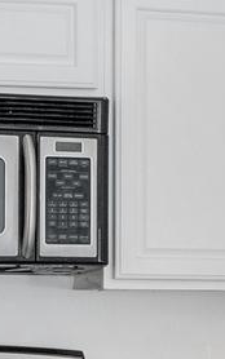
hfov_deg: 10.9
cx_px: 67
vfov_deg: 17.2
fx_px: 1176
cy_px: 294
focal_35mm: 120
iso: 800
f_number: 8
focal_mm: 16
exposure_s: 1/10
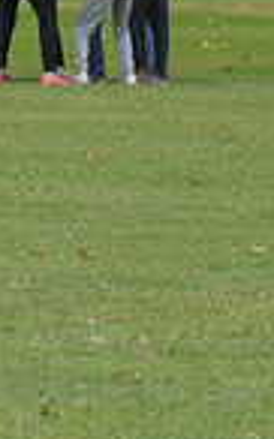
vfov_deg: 2.6
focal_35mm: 811
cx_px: -485
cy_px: 126
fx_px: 9709
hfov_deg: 1.6
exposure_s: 1/800
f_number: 6.3
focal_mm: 200
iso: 1000
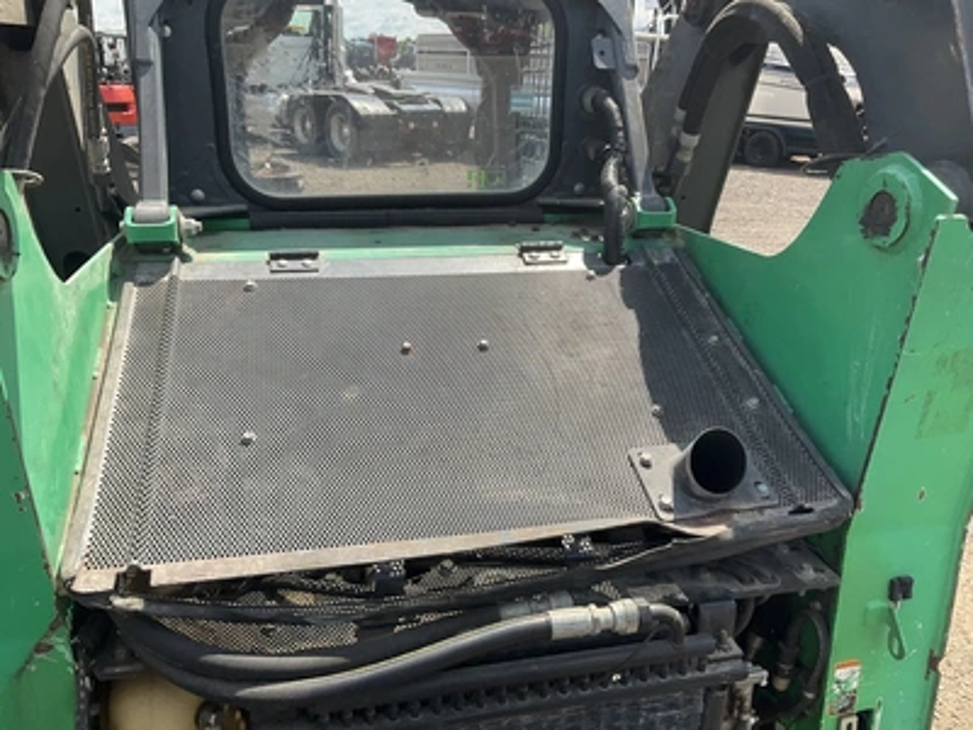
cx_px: 486
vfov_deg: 48.2
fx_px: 815
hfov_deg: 61.7
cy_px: 365
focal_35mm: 29
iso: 25
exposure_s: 1/1015
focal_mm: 3
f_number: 1.8
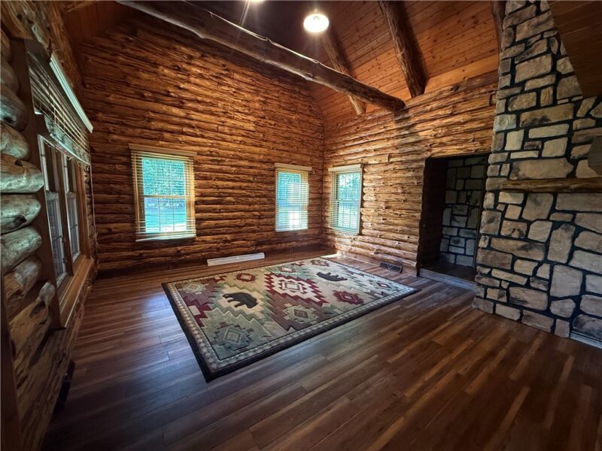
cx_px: 301
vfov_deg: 85.7
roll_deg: -1.5
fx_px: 243
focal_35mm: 14
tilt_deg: -5.7
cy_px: 226
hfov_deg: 102.1
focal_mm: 2.22
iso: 640
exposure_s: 1/60
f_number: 2.2
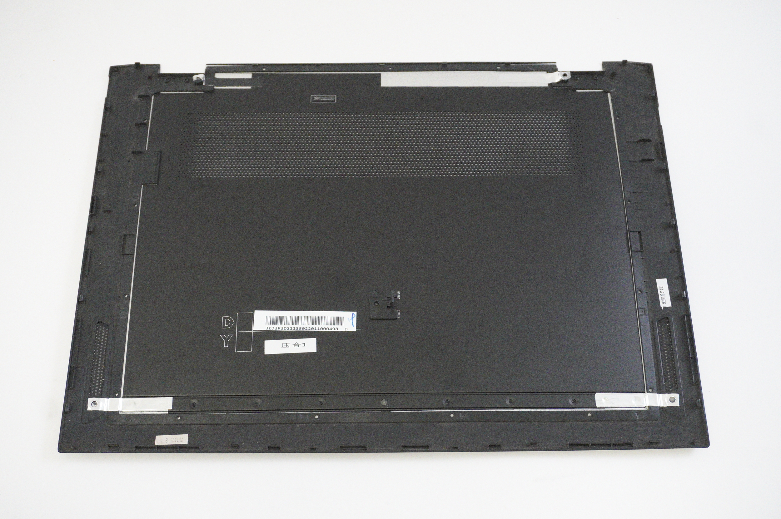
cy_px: 260
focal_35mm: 42
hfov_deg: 46.4
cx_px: 390
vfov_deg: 31.8
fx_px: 910
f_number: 5.6
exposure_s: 1/250
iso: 8000
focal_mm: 28
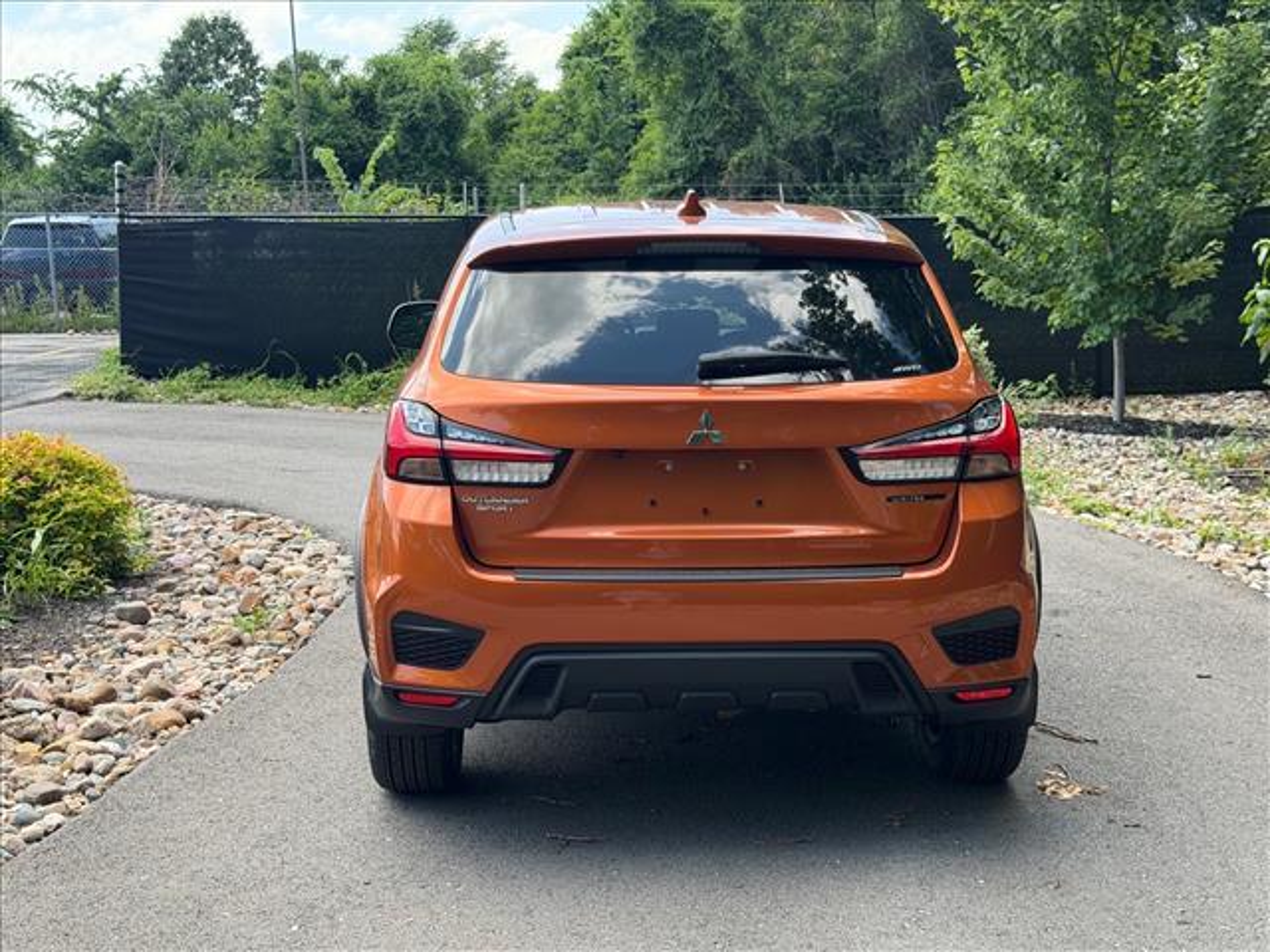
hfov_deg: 39.7
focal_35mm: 48
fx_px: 1761
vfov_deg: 30.3
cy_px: 476
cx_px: 635
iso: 80
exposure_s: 1/837
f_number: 1.78
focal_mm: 6.76
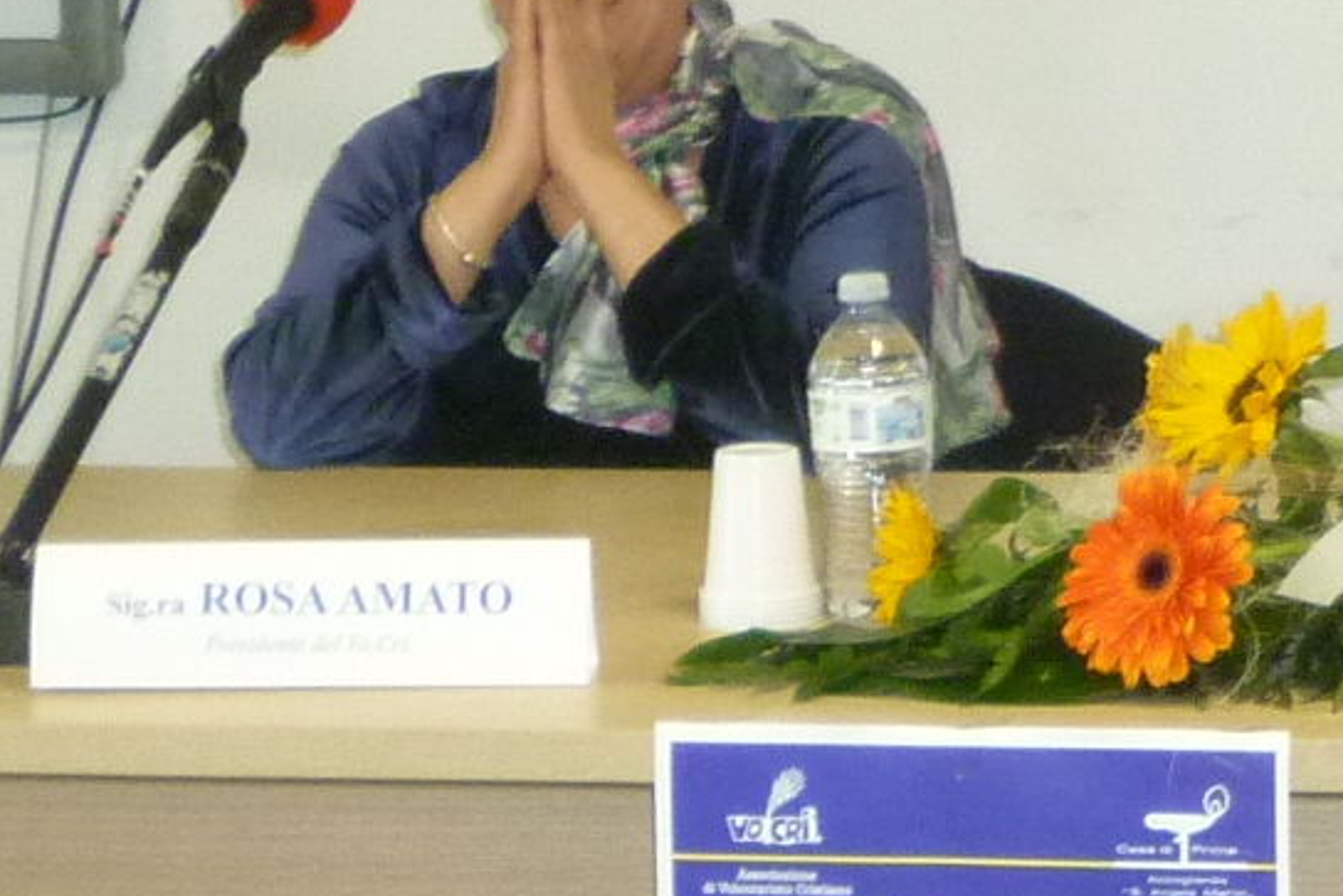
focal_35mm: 142
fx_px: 5298
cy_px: 202
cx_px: 1222
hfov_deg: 14.3
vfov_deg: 9.6
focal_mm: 5.2
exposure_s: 1/30
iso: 250
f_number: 3.3
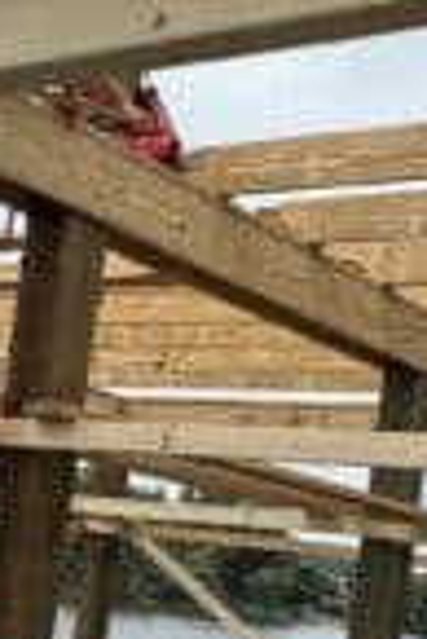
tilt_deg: -0.7
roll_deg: -7.5
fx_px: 1367
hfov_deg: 17.8
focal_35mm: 77
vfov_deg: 25.1
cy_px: 635
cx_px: 229
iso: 50
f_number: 2.2
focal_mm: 2.22
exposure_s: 1/1672
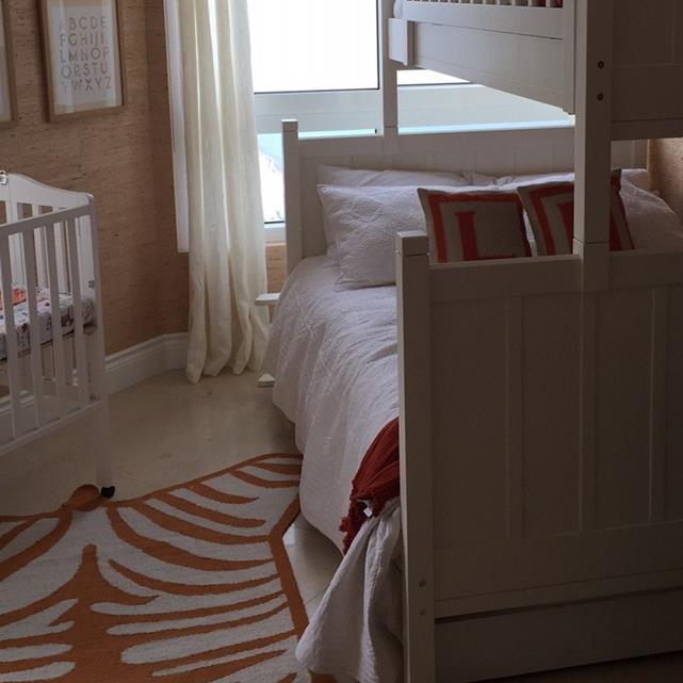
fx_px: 1071
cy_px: 180
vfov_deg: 34.7
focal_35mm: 48
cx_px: 394
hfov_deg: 35.3
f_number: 2.2
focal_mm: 4.15
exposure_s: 1/120
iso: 32
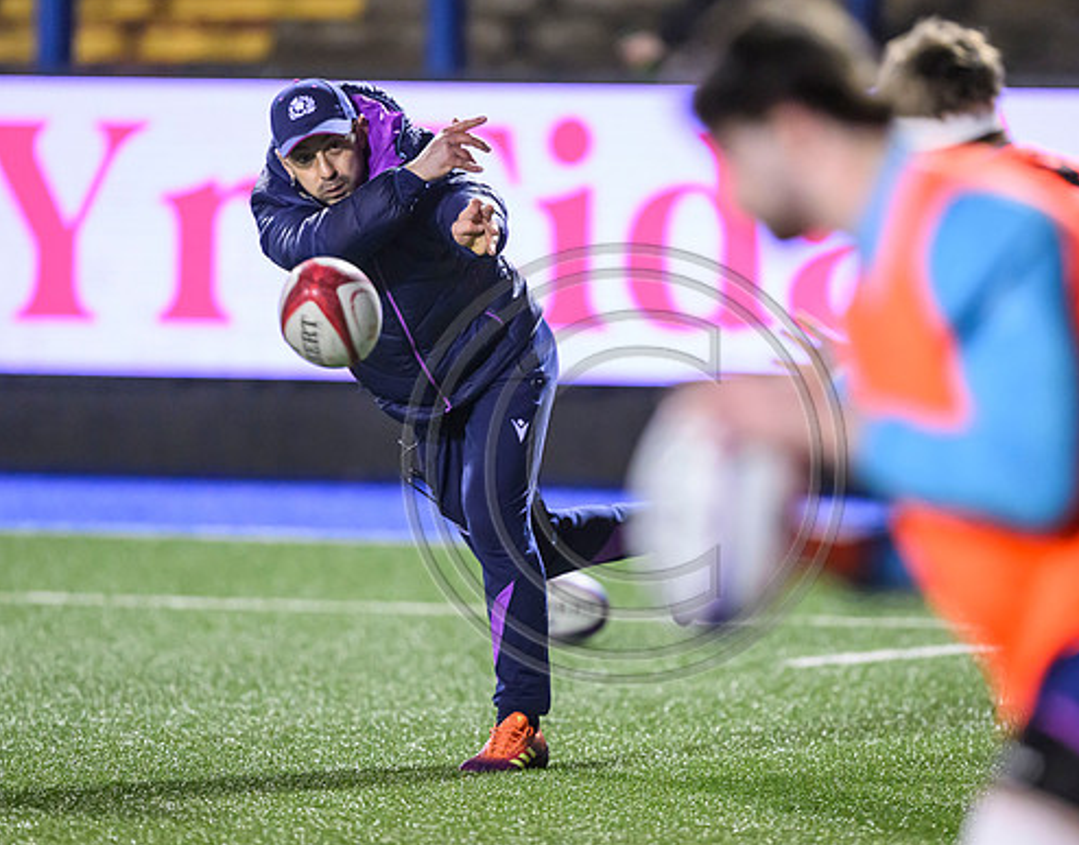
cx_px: 515
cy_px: 465
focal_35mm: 517
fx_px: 16377
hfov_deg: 3.8
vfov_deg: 3.0
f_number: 3.2
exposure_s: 1/500
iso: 5000
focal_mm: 400
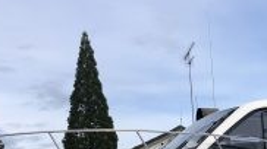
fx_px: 474
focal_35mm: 67
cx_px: 226
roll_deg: +3.8
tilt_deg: +0.1
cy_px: 207
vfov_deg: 16.7
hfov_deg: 30.4
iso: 20
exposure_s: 1/1715
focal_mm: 4
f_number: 1.8
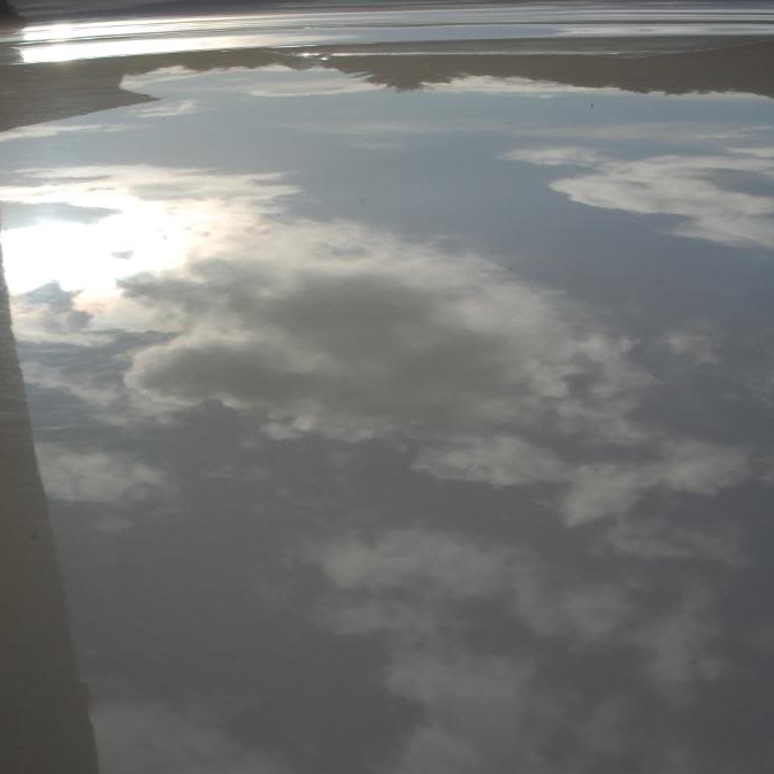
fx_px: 2698
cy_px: 386
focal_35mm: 107
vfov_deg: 16.3
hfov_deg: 16.2
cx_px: 190
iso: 200
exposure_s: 1/320
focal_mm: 55
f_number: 9
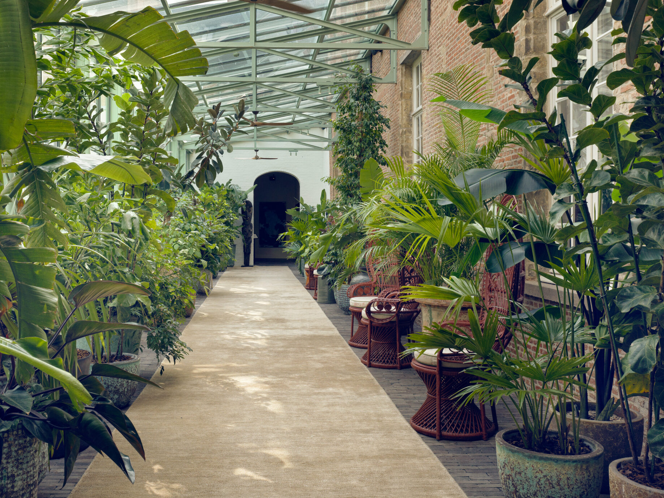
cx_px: 263
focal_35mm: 32
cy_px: 222
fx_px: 614
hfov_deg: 56.4
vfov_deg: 44.1
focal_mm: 30
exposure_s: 1/60
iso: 100
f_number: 11
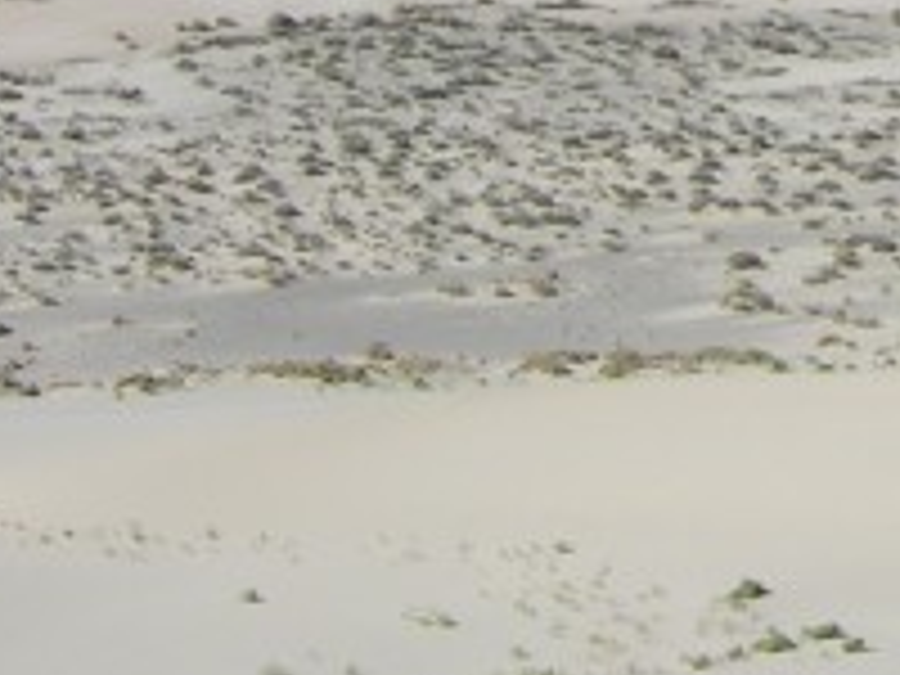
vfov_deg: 4.1
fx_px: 9308
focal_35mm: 358
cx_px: 2056
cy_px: -837
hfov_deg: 5.4
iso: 50
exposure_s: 1/351
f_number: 5.9
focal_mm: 17.8
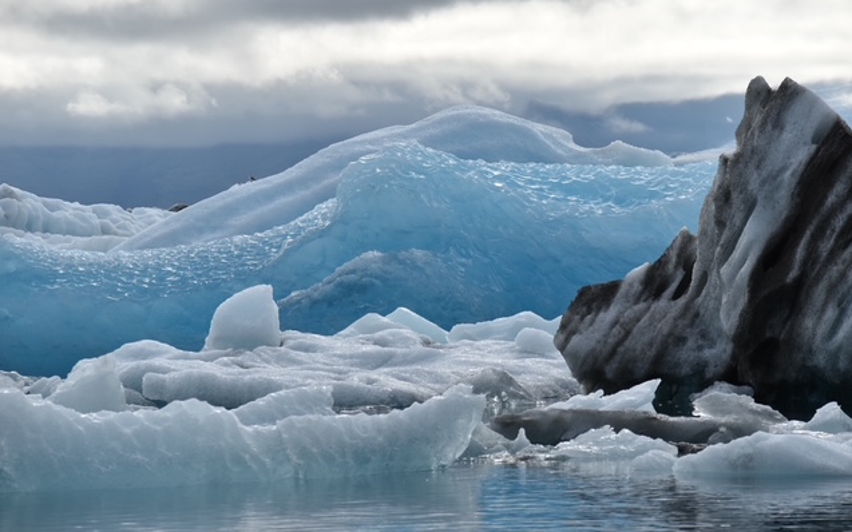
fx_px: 4644
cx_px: 427
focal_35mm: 200
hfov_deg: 10.5
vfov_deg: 6.6
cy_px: 262
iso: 100
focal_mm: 130
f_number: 9
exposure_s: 1/640
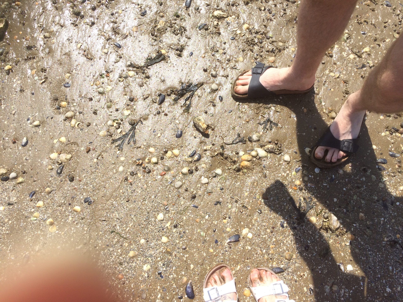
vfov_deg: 48.2
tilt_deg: -78.0
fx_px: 338
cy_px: 151
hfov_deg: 61.7
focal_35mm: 29
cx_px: 202
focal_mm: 4.15
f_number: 2.2
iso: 32
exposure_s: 1/1466
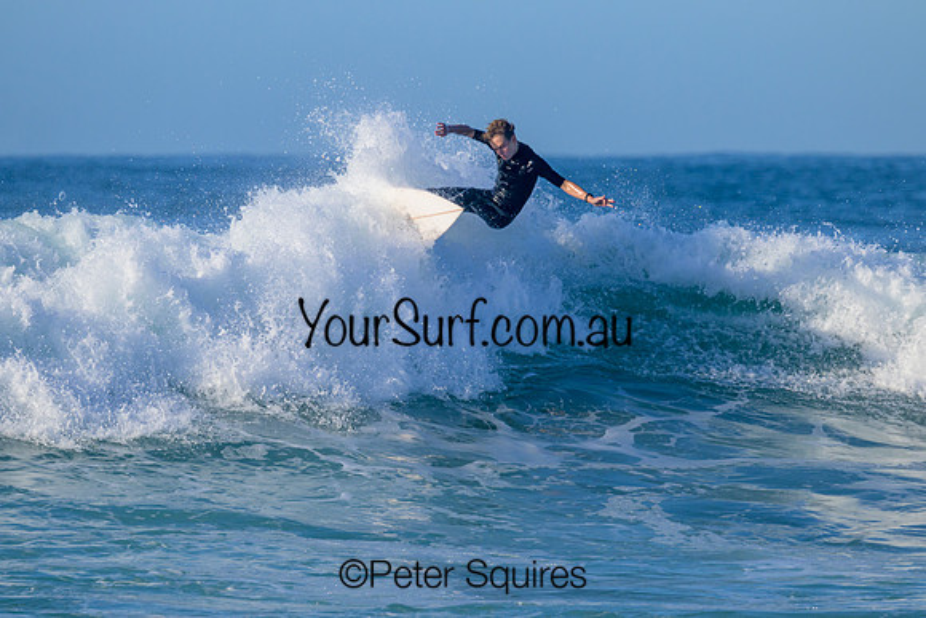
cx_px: 463
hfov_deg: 3.6
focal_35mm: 576
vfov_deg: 2.4
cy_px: 309
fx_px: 14816
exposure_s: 1/2000
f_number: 11
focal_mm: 560
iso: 1000
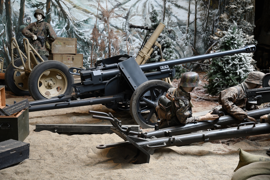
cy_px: 90
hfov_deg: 33.4
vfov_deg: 22.6
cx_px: 135
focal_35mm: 60
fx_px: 450
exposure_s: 1/40
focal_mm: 40
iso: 320
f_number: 3.5
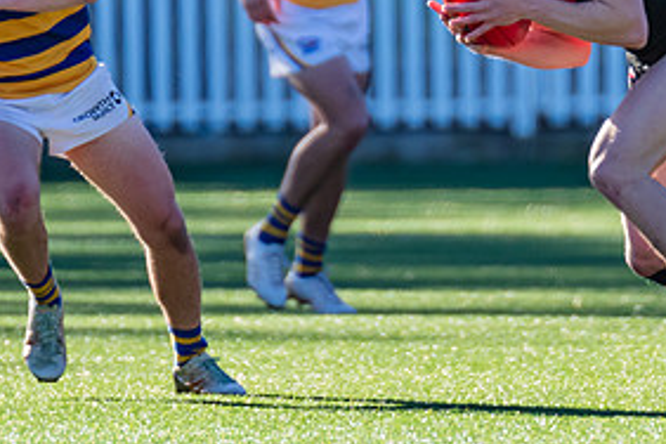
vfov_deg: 1.0
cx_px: 469
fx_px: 25787
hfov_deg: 1.5
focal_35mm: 1394
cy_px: -35
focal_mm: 500
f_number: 5.6
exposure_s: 1/1250
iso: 800
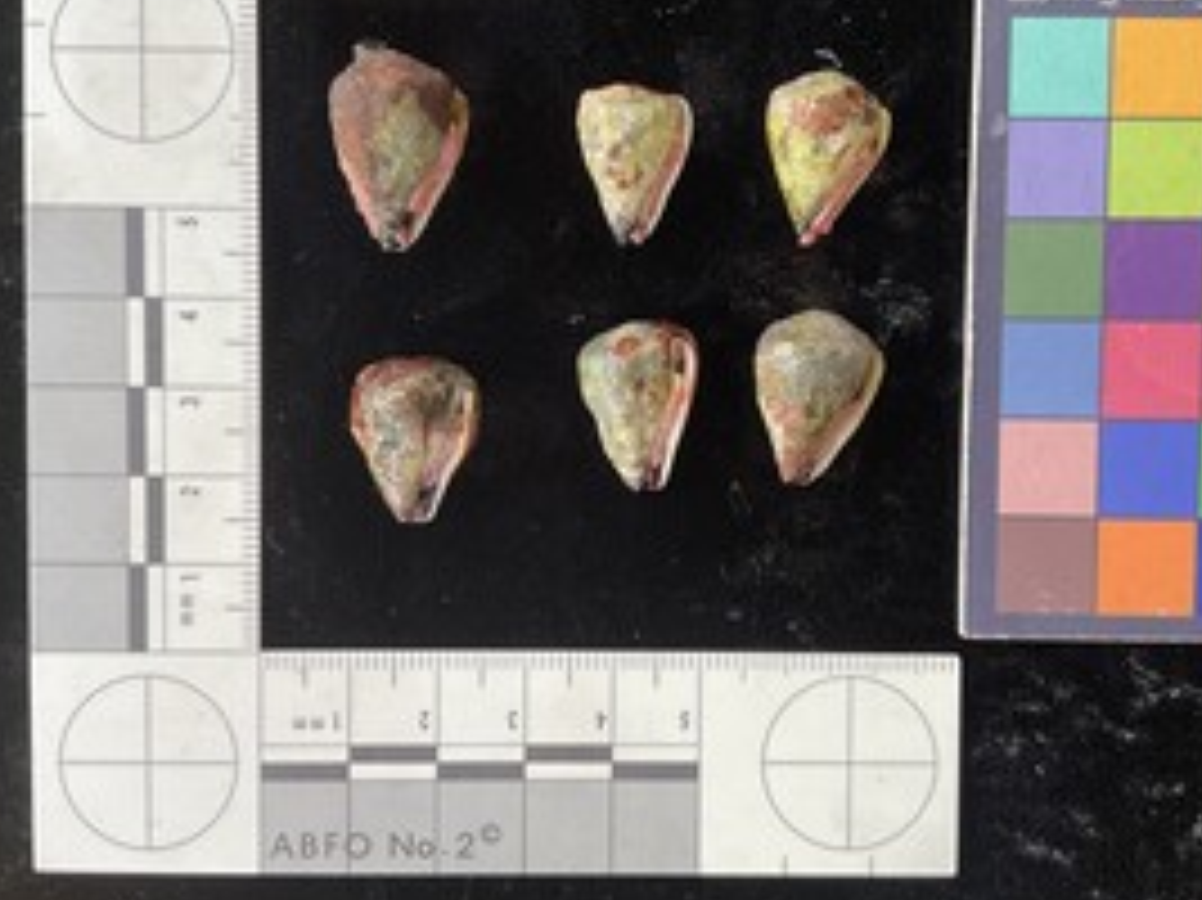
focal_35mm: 38
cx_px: 644
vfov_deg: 37.7
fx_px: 1319
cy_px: 403
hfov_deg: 49.0
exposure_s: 1/120
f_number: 1.8
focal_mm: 3
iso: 64
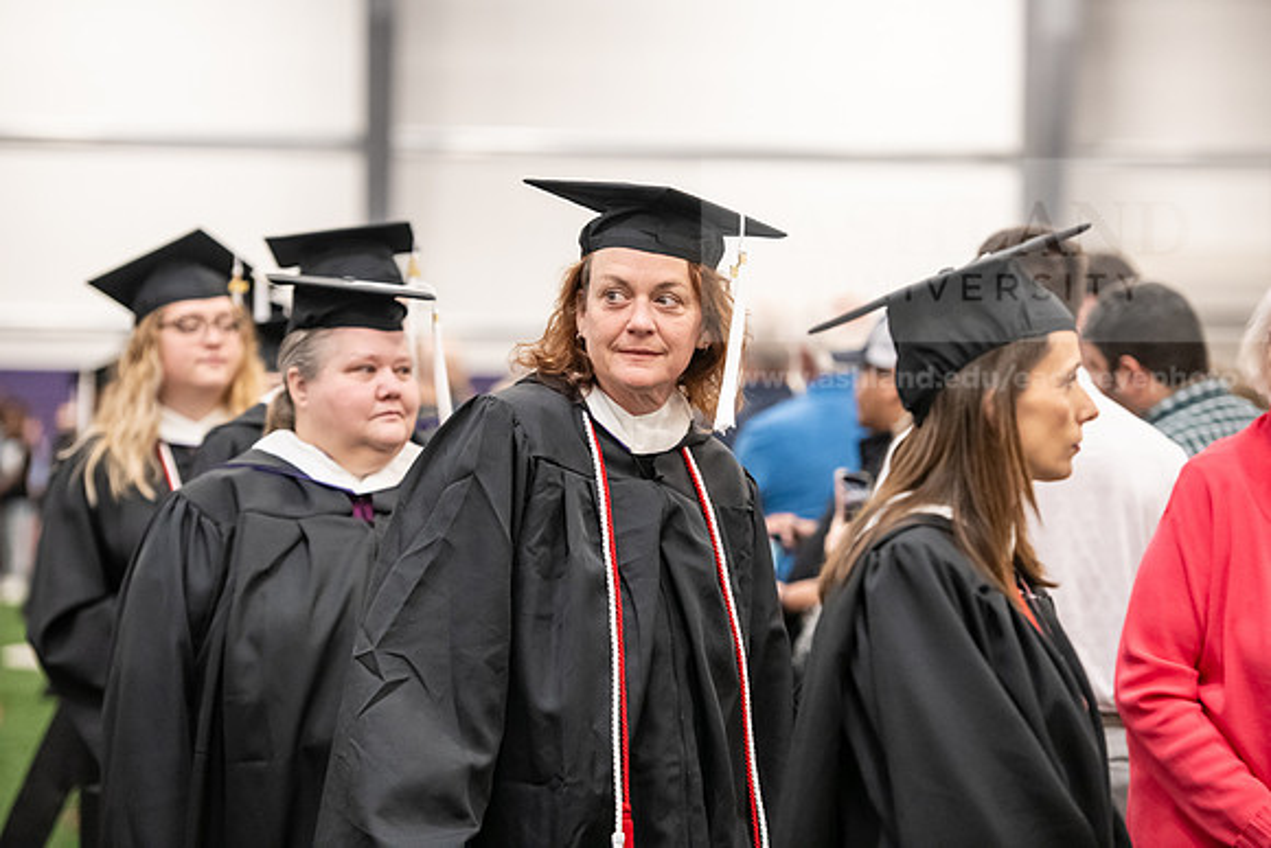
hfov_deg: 16.8
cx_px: 636
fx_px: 4308
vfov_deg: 11.2
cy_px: 424
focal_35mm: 122
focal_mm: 122
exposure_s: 1/200
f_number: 3.2
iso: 3200
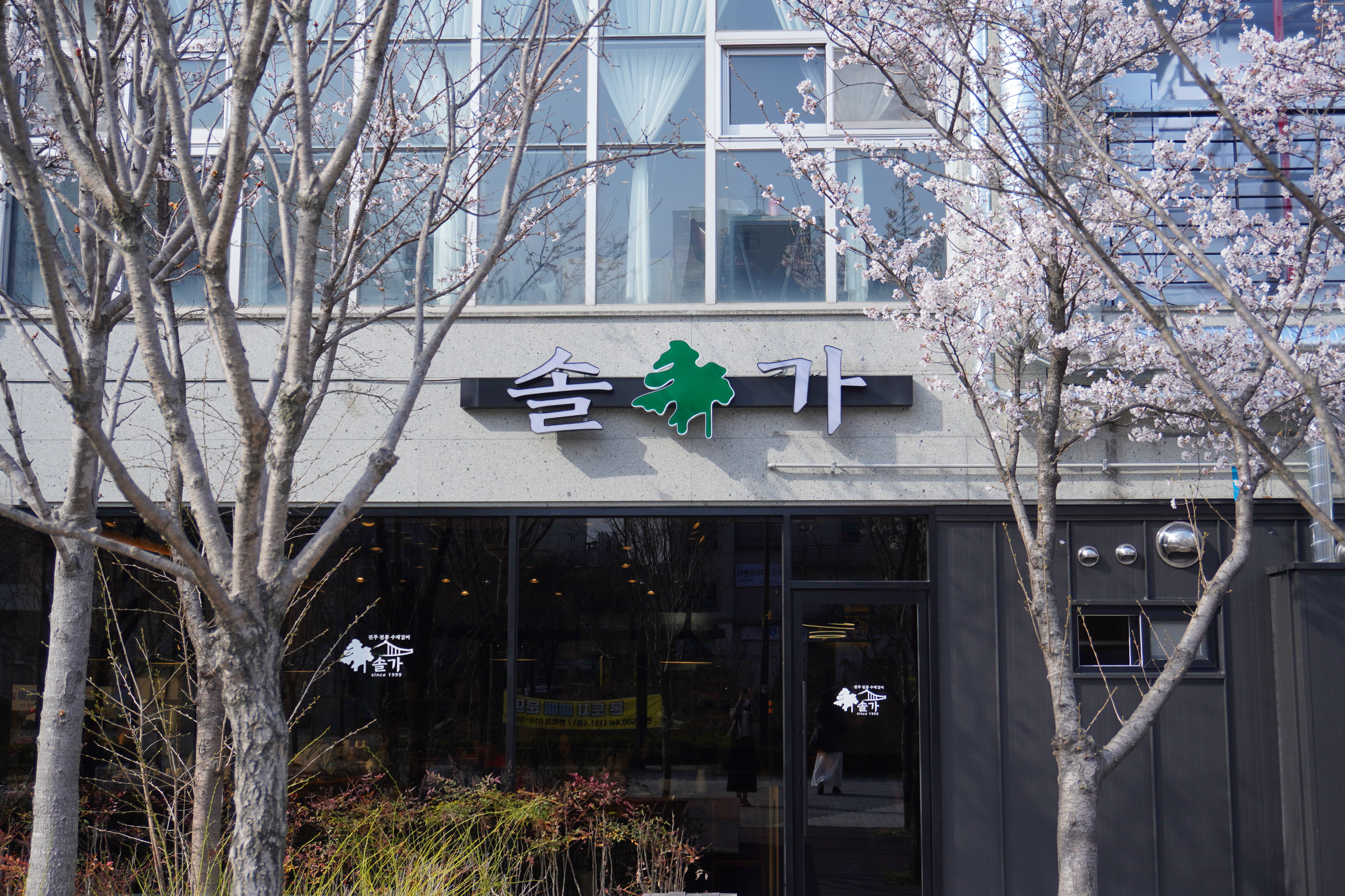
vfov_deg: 30.8
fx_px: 1625
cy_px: 448
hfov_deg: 45.0
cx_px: 672
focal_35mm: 44
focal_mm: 29
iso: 125
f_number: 5
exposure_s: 1/400
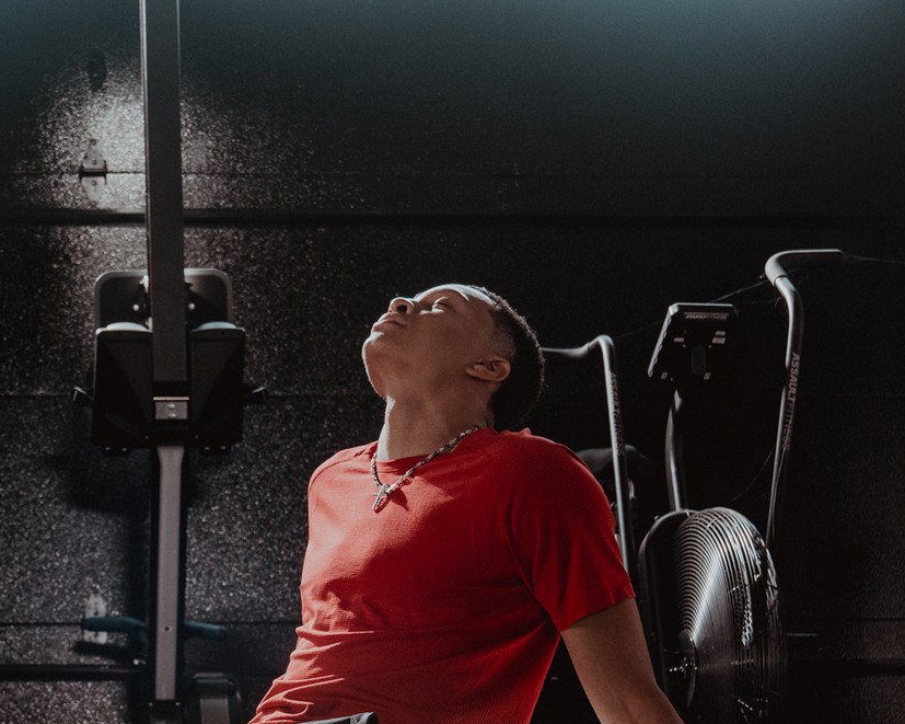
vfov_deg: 18.7
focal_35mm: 81
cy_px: 633
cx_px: 163
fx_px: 2169
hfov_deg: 23.2
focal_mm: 27
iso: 800
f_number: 3.5
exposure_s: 1/200
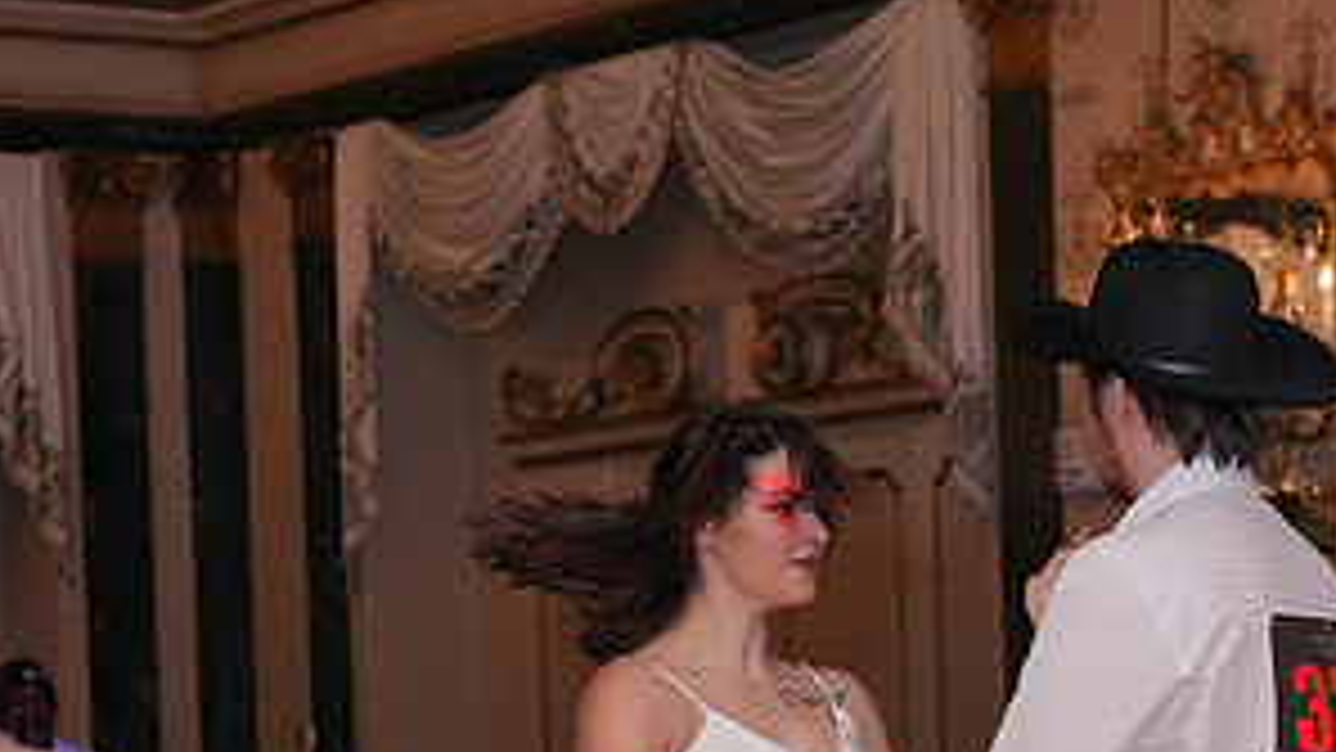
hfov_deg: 15.9
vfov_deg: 8.8
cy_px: 1144
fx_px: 4782
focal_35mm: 135
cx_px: 857
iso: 5000
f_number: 5.6
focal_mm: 66
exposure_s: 1/250
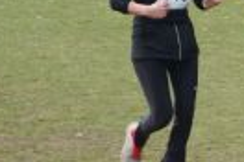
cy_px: -29
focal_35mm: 313
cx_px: 377
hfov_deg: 6.5
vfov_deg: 4.4
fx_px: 2121
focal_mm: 55
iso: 100
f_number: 5.6
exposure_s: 1/160
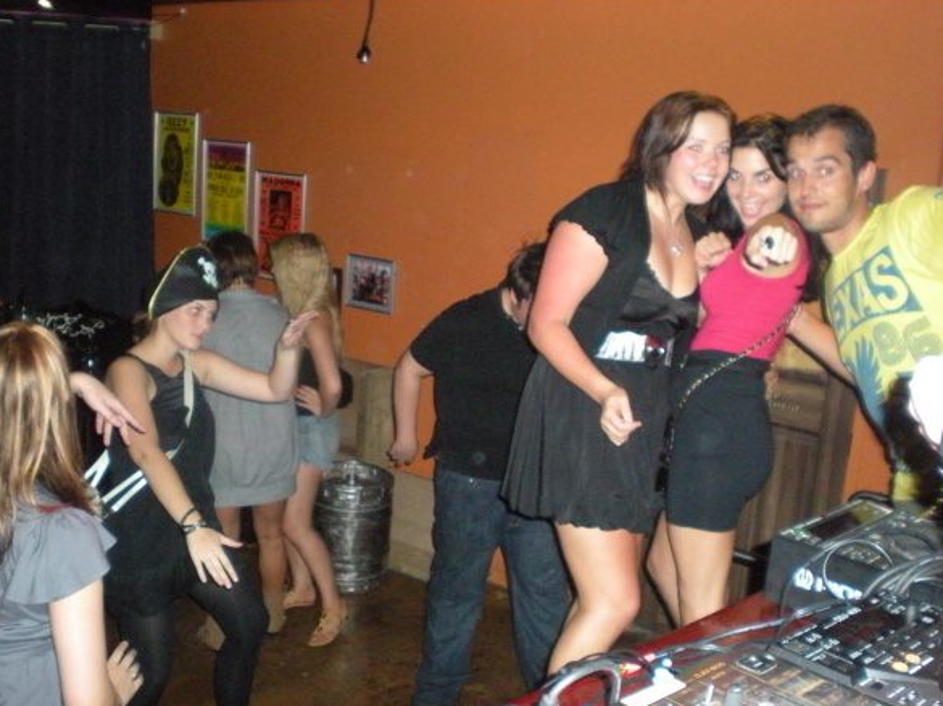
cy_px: 350
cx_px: 463
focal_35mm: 39
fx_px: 1062
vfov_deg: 36.8
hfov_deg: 47.9
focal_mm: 6.3
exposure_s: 1/60
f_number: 3.1
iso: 800
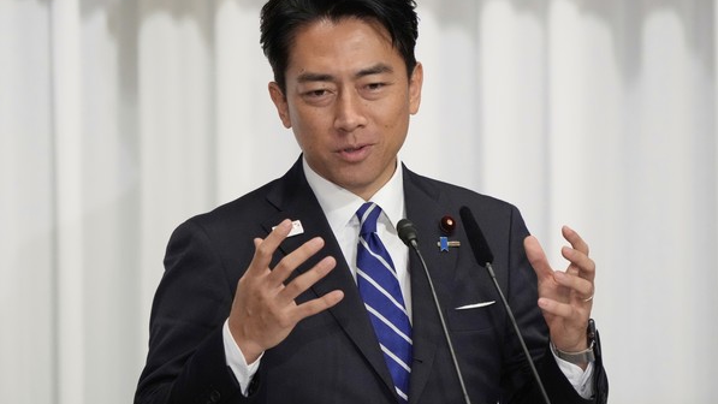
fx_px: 15385
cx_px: 360
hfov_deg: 2.7
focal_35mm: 808
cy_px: 172
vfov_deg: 1.5
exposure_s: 1/250
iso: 6400
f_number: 6.3
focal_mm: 512
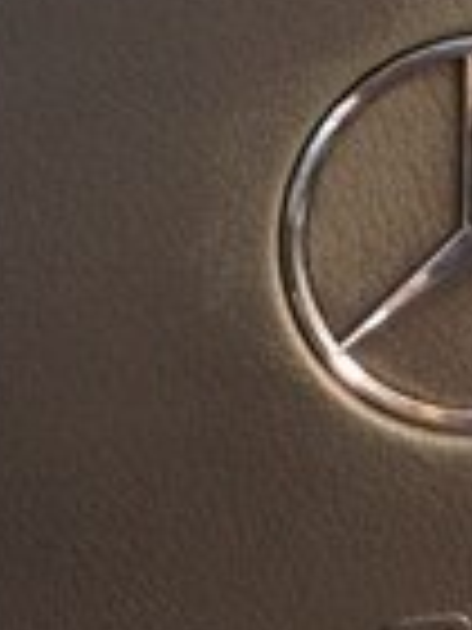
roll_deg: +4.9
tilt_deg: -32.8
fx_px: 1873
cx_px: 265
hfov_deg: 14.4
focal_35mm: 103
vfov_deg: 17.0
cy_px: -356
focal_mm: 4.15
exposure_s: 1/33
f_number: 2.2
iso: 125
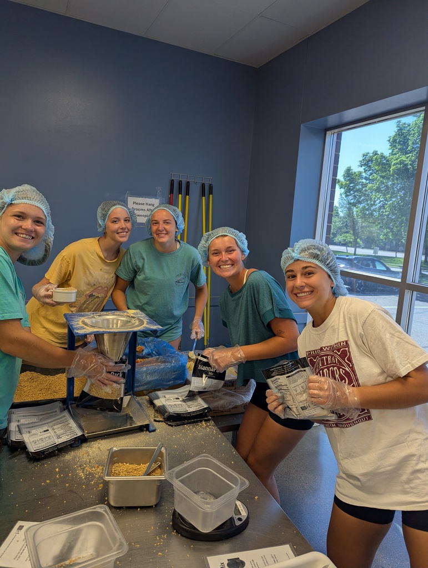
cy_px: 284
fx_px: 395
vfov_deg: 71.5
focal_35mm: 24
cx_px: 214
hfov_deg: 56.9
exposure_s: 1/120
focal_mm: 6.81
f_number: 1.85
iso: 120
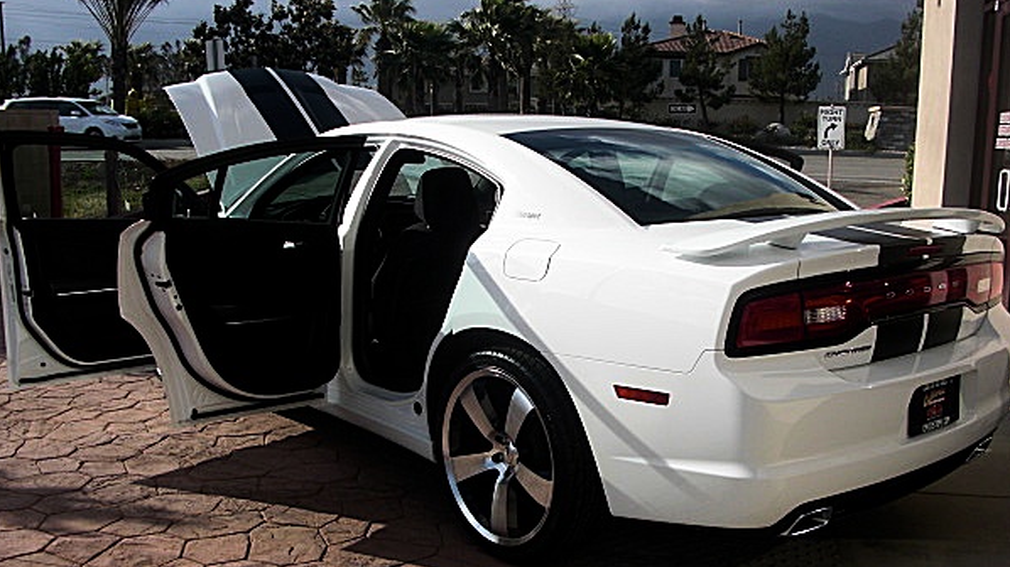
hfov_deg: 48.4
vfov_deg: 28.3
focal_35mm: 42
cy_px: 339
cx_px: 520
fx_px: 1125
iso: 50
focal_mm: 6.3
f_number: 7.9
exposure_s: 1/160
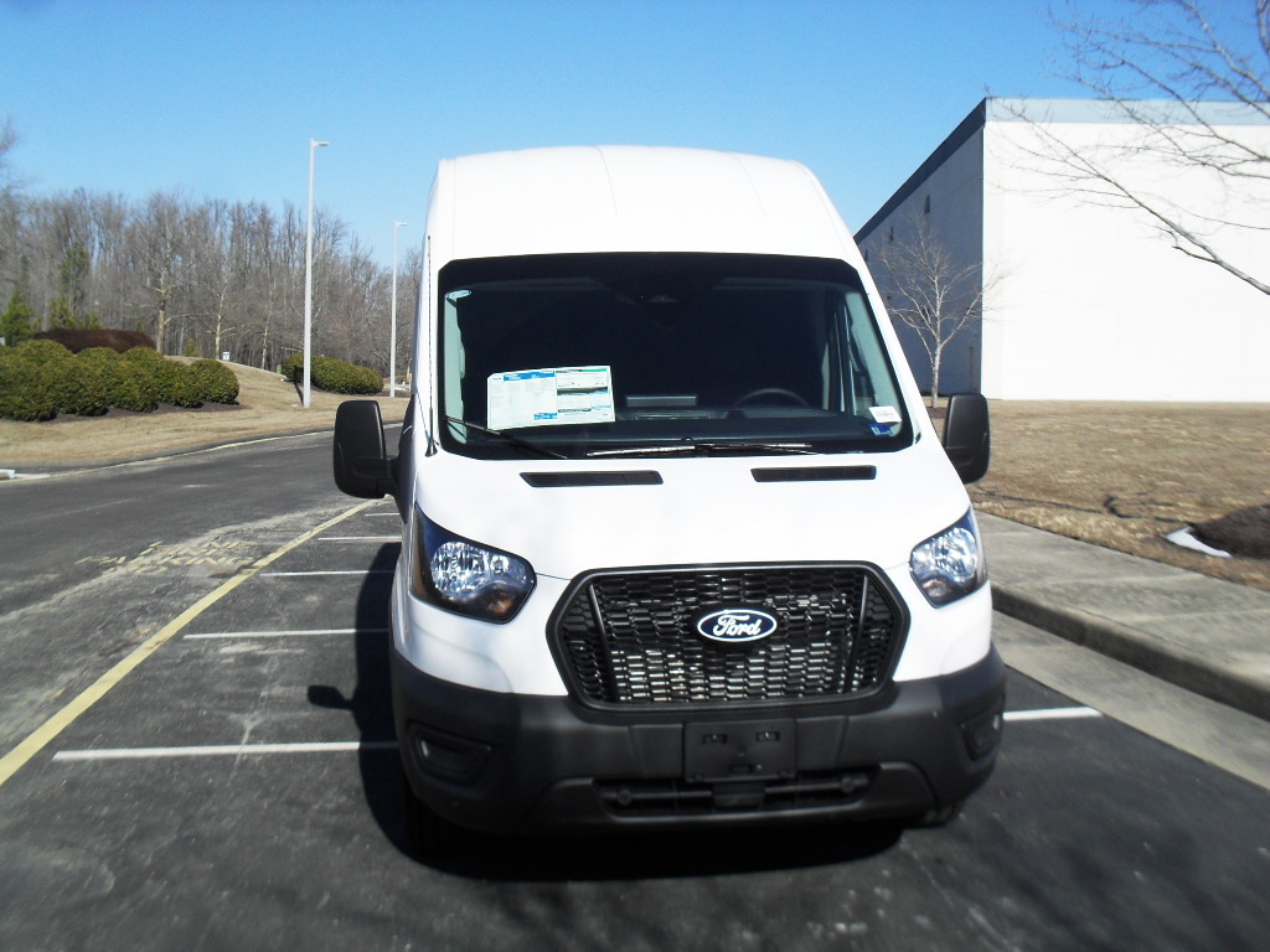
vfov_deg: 40.7
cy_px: 476
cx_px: 635
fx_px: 1284
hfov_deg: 52.6
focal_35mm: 35
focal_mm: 6.3
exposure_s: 1/250
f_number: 8.4
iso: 100
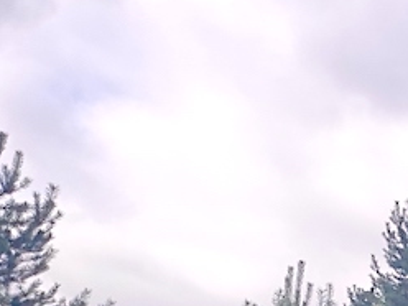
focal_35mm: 121
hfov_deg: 13.9
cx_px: 800
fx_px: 1426
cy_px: 503
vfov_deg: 11.6
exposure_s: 1/2431
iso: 100
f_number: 1.89
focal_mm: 5.43
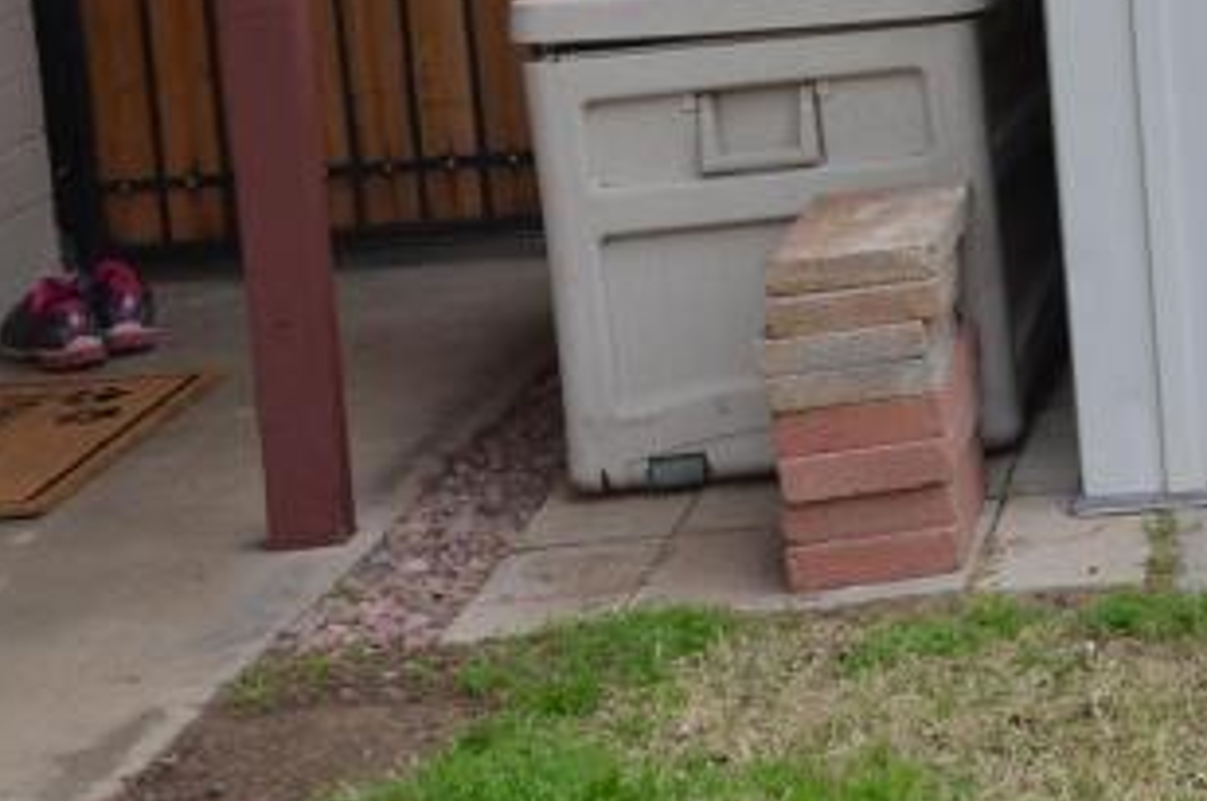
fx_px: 4519
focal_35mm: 135
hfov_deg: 14.0
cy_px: -281
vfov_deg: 9.9
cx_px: 1967
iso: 200
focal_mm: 24
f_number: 7.1
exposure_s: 1/200
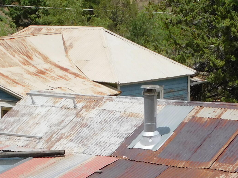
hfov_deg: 13.3
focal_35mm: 148
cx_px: 82
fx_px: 1017
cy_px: 202
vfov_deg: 9.9
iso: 125
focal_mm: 9
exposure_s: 1/1250
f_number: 3.8
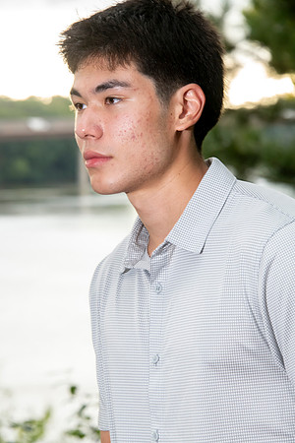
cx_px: 148
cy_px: 222
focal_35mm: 190
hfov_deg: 7.2
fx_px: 2335
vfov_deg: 10.8
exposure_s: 1/160
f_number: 10
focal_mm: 190
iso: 2000
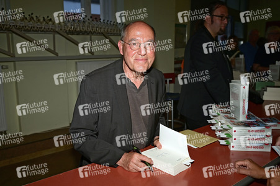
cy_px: 93
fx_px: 237
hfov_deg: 61.1
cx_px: 140
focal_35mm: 30
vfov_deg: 42.9
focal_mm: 30.5
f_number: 4.5
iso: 800
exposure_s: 1/200
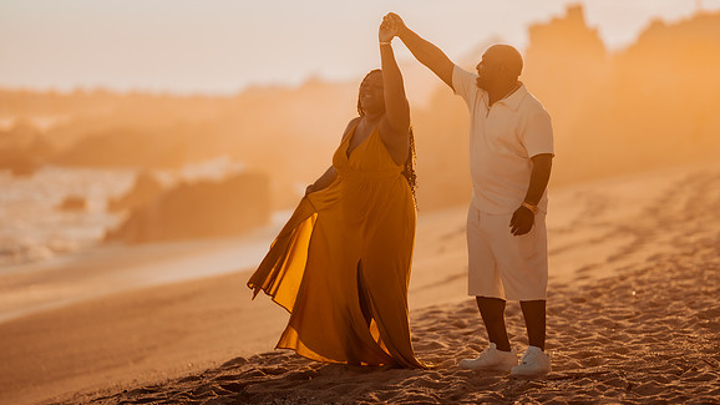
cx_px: 360
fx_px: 2711
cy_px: 173
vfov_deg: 8.5
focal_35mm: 142
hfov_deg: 15.1
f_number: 1.8
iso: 100
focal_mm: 135
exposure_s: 1/8000
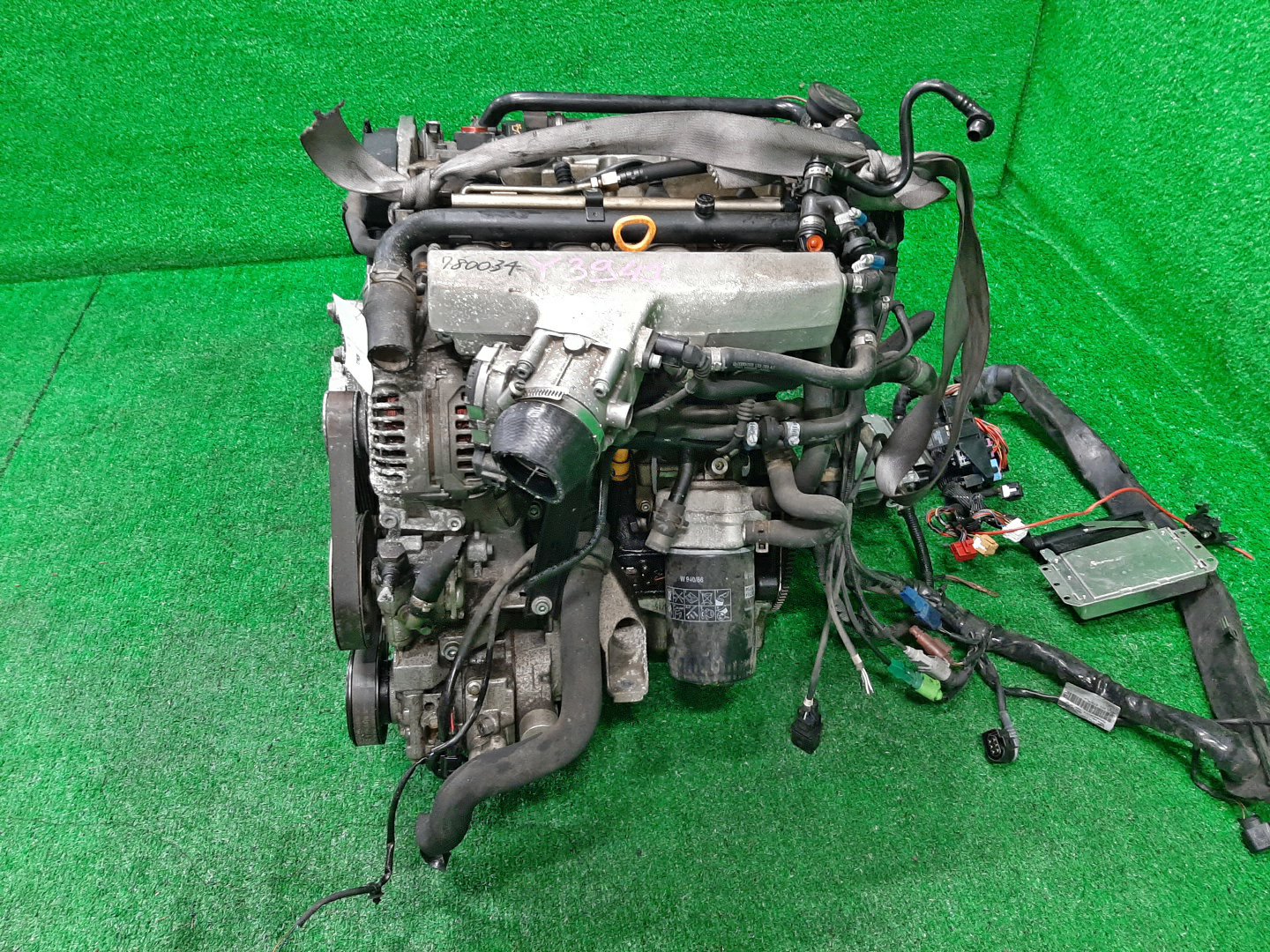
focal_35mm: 26
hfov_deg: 67.3
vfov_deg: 53.1
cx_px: 635
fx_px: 954
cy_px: 476
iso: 206
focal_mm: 3.93
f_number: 1.7
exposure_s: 1/50
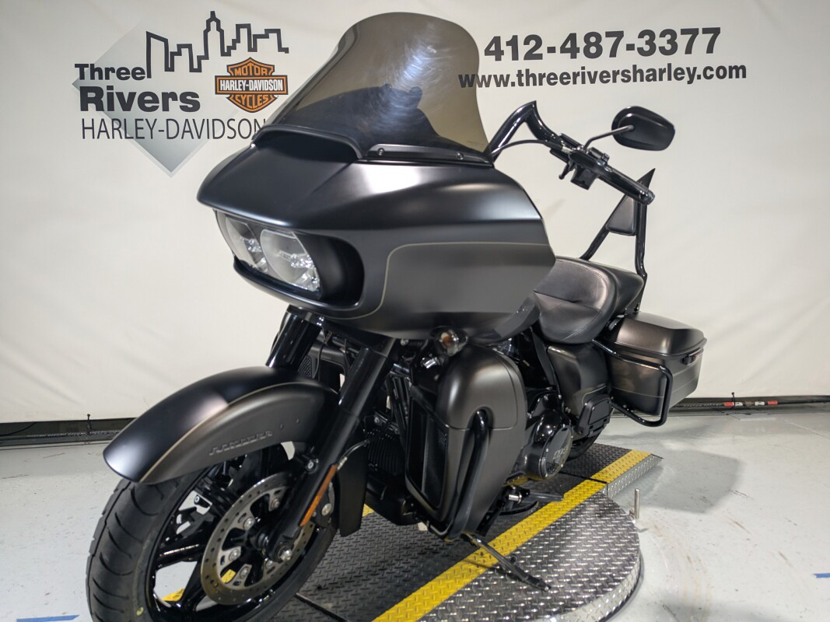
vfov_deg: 56.8
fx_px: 575
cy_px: 311
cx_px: 415
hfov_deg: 71.6
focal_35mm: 24
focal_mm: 6.81
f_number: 1.85
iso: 82
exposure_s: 1/120
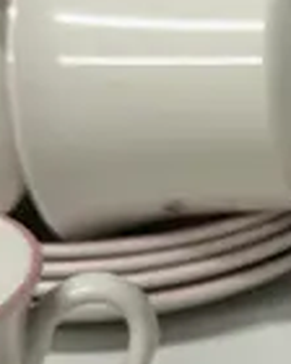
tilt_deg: -26.5
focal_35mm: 171
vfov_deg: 11.2
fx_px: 1841
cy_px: 346
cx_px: 751
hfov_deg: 8.2
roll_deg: +0.8
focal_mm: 6.86
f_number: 1.78
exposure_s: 1/100
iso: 80
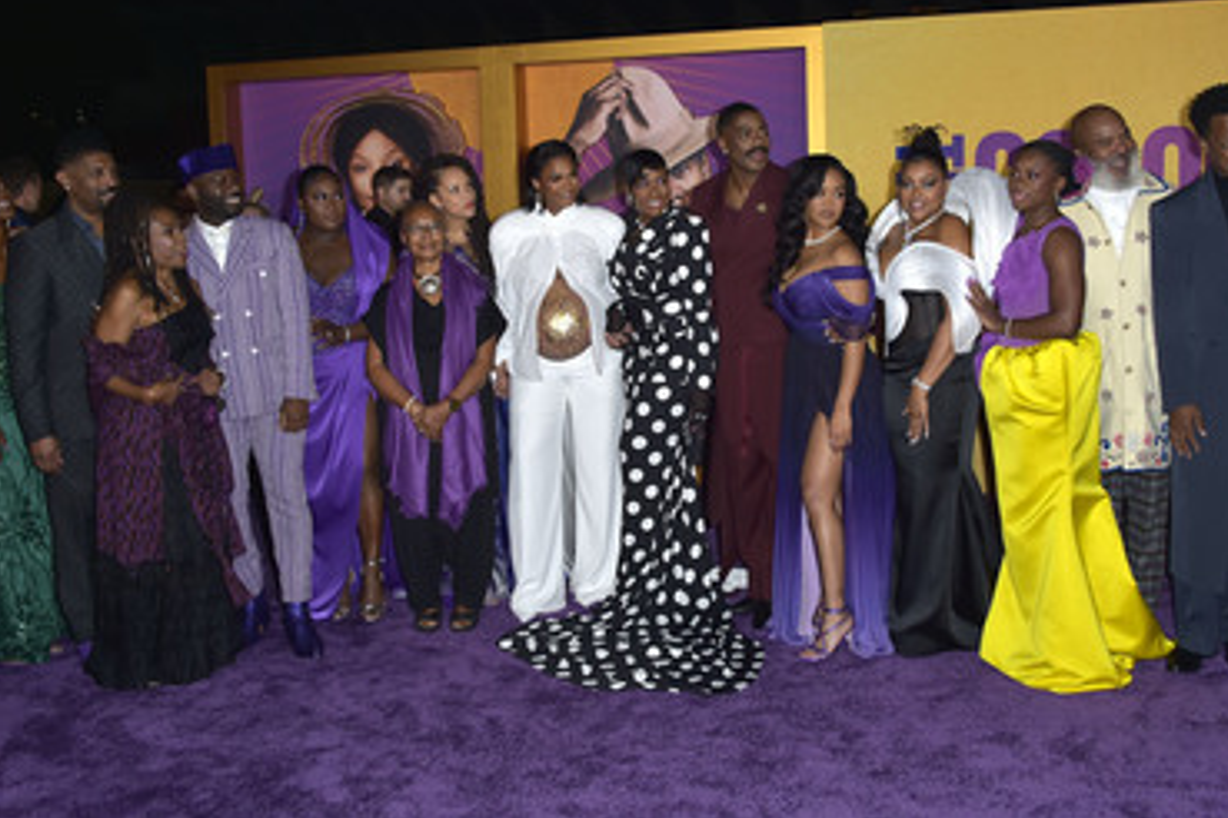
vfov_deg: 34.1
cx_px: 666
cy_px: 326
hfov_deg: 49.5
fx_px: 1330
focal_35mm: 39
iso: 320
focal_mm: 32
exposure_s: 1/250
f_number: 6.3
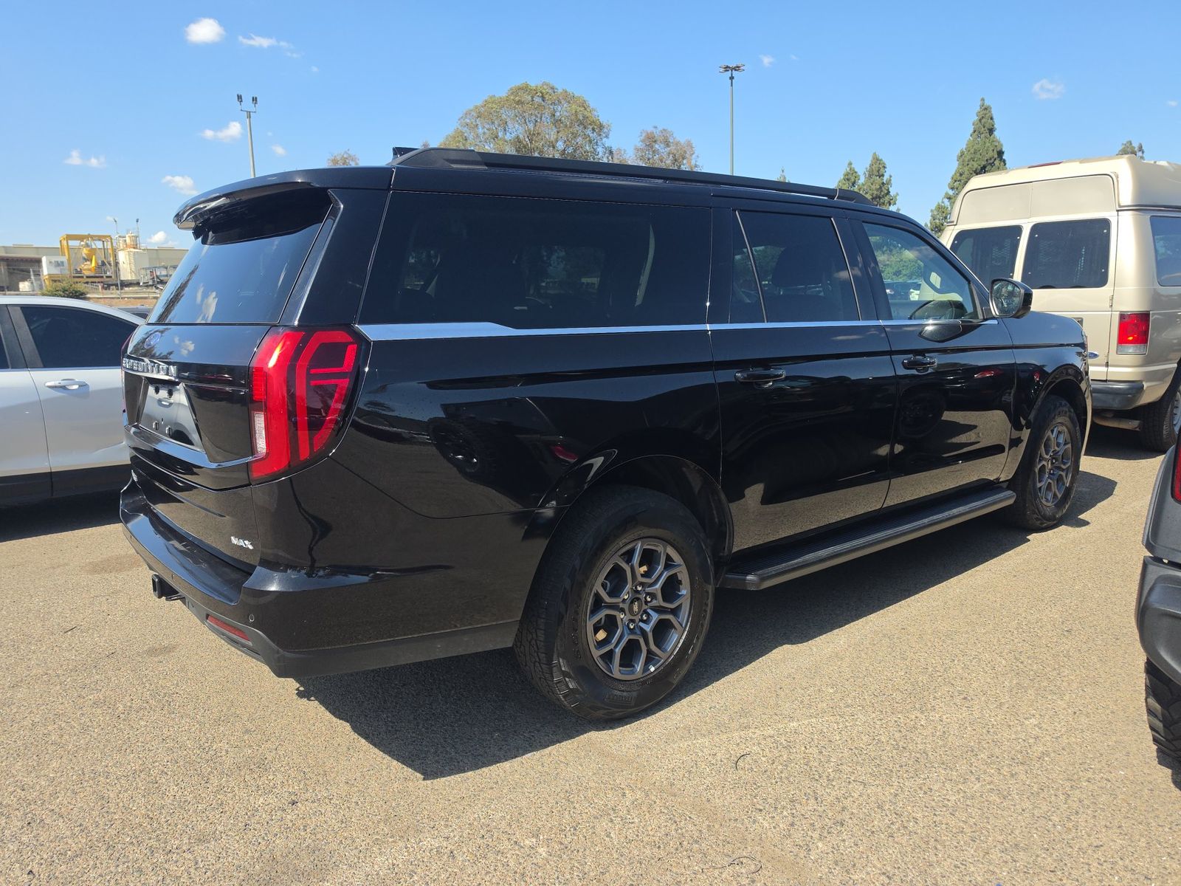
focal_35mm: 23
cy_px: 443
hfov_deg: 73.9
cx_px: 590
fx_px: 785
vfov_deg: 58.9
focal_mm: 6.5
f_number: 1.4
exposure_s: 1/3390
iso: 63
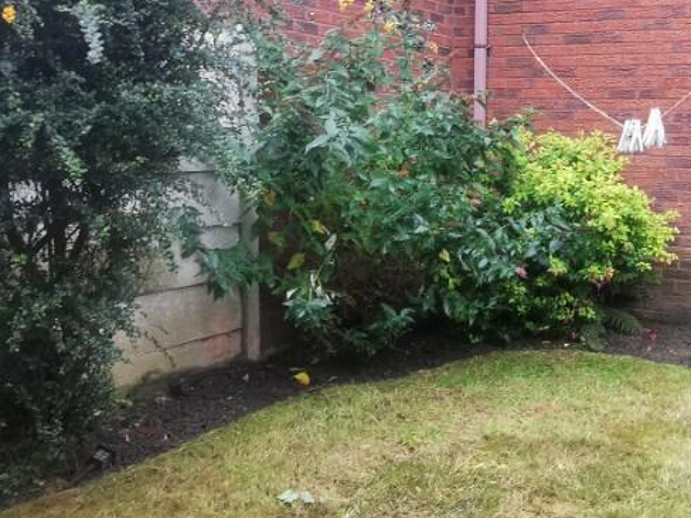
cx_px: 486
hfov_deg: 43.8
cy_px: 262
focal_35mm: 42
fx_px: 838
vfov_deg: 34.3
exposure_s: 1/50
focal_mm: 2.26
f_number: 2.2
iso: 160
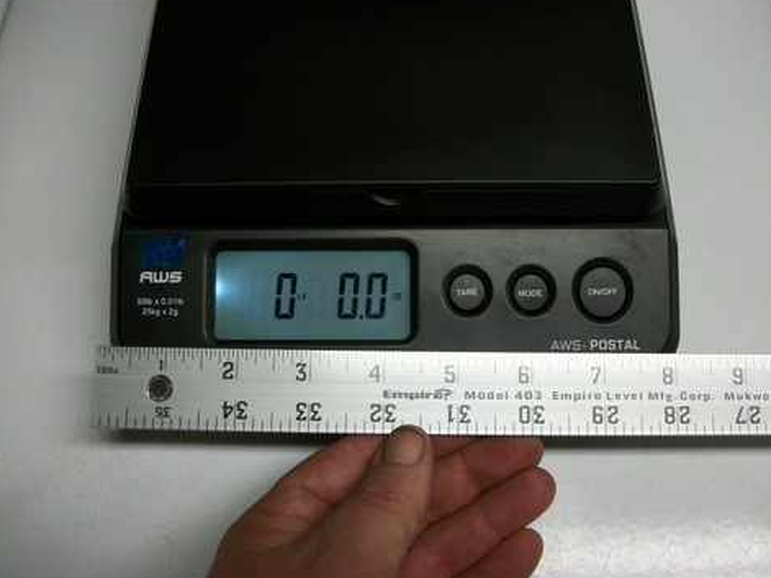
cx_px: 378
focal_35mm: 34
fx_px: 757
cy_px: 287
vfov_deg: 41.8
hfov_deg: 54.0
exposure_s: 1/60
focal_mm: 5.7
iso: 80
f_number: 2.9
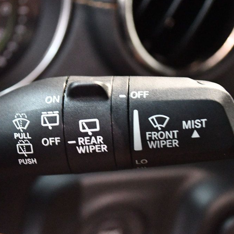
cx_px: 102
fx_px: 505
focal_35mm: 66
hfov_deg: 26.1
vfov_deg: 26.1
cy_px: 116
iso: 12800
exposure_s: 1/40
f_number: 5
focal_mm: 34
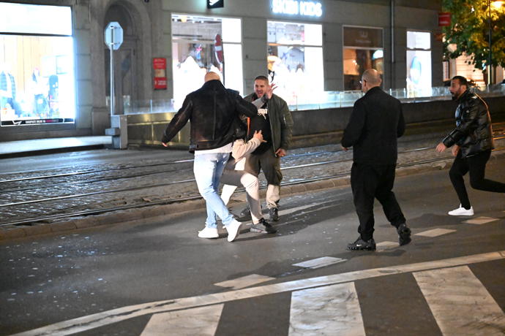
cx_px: 252
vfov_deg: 19.5
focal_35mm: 70
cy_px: 168
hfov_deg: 28.8
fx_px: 982
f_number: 2.8
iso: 25600
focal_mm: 70
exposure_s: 1/400
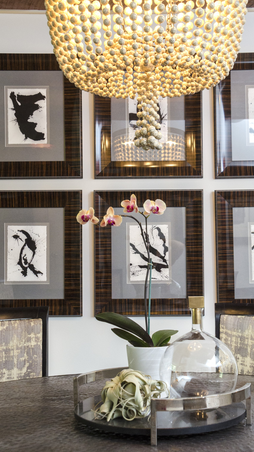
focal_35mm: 48
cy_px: 230
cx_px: 143
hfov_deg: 24.9
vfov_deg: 42.9
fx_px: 575
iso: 1250
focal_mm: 30
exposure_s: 1/50
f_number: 7.1
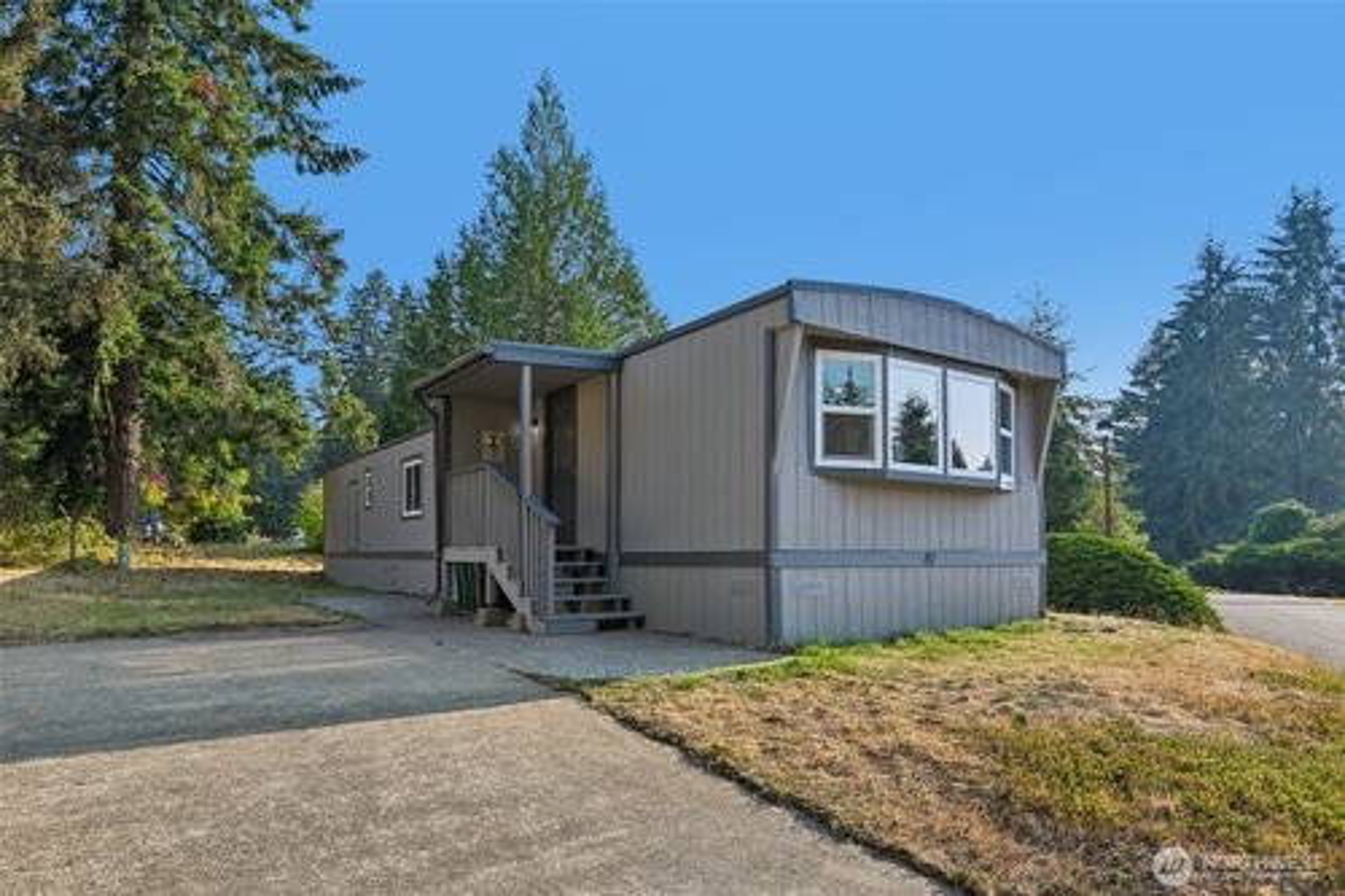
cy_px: 448
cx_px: 672
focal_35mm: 21
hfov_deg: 81.2
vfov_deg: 59.5
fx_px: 784
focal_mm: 21
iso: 400
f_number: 8
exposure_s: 1/640
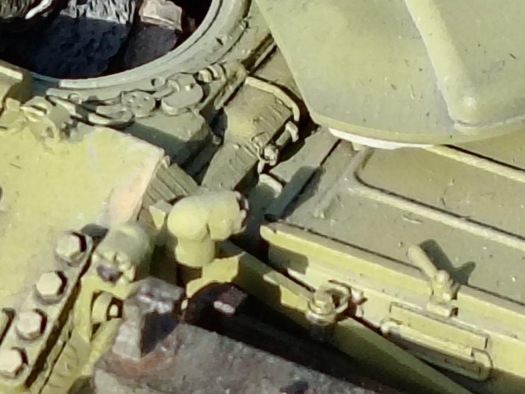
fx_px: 7085
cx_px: -162
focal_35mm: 467
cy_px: 177
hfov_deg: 4.2
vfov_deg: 3.2
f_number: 1.75
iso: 100
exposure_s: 1/483
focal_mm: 5.25
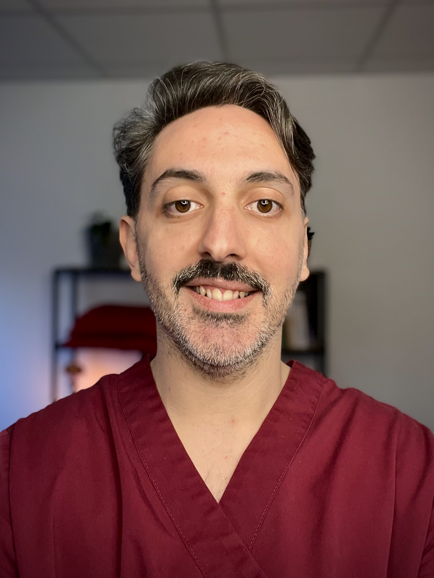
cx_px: 217
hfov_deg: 46.8
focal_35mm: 30
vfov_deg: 60.0
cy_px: 289
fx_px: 502
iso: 100
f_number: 2.2
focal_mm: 2.71
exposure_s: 1/50
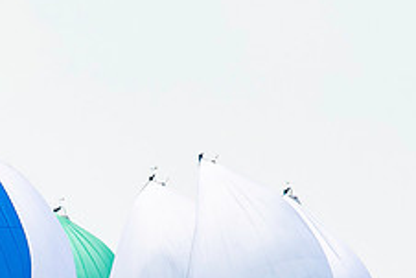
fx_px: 13794
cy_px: 318
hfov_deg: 1.7
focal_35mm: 1193
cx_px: -29
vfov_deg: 1.2
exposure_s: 1/1250
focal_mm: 300
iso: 200
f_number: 6.3
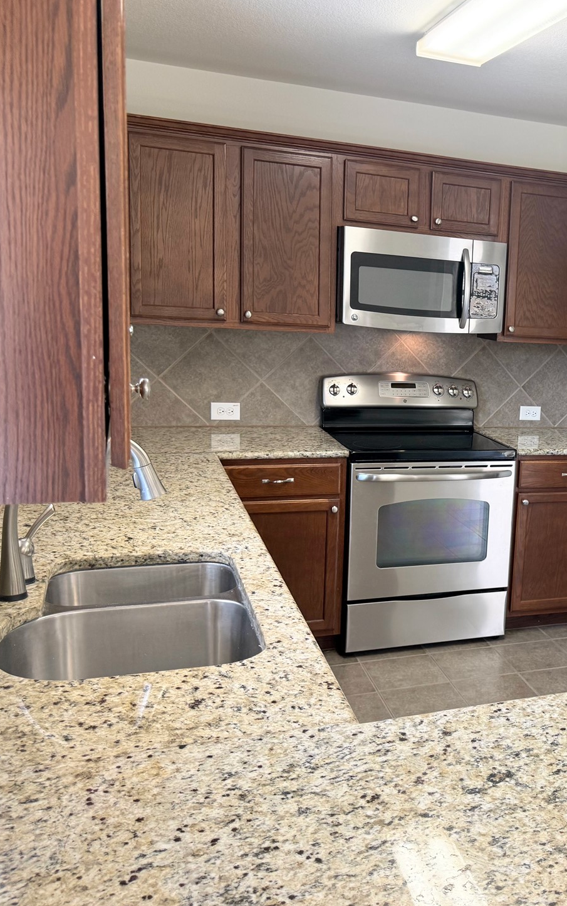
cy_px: 459
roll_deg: -3.5
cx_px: 553
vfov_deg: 54.0
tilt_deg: -9.6
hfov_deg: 32.8
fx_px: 890
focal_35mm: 36
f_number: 1.78
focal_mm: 6.76
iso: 125
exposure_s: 1/60
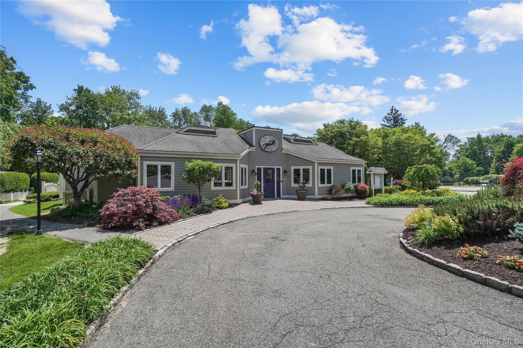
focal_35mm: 15
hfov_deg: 100.4
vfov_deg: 77.3
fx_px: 218
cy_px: 174
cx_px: 262
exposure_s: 1/1000
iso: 320
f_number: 8
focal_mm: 10
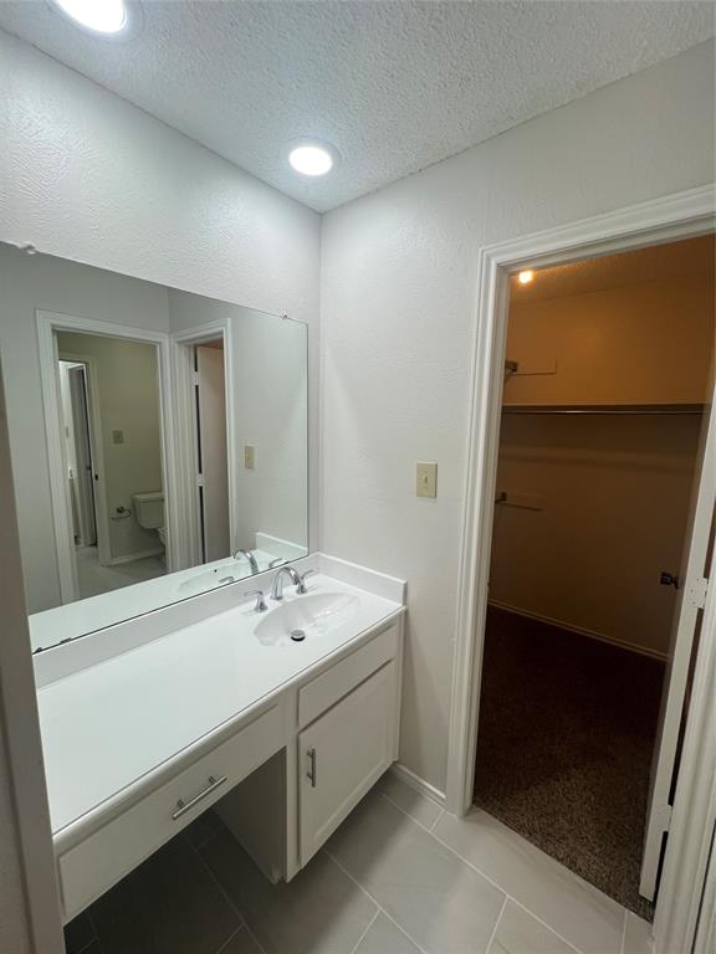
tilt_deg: -6.9
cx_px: 358
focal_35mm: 13
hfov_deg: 89.9
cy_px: 477
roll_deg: -2.0
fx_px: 359
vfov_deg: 106.2
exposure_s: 1/120
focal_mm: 1.57
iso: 40
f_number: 1.8
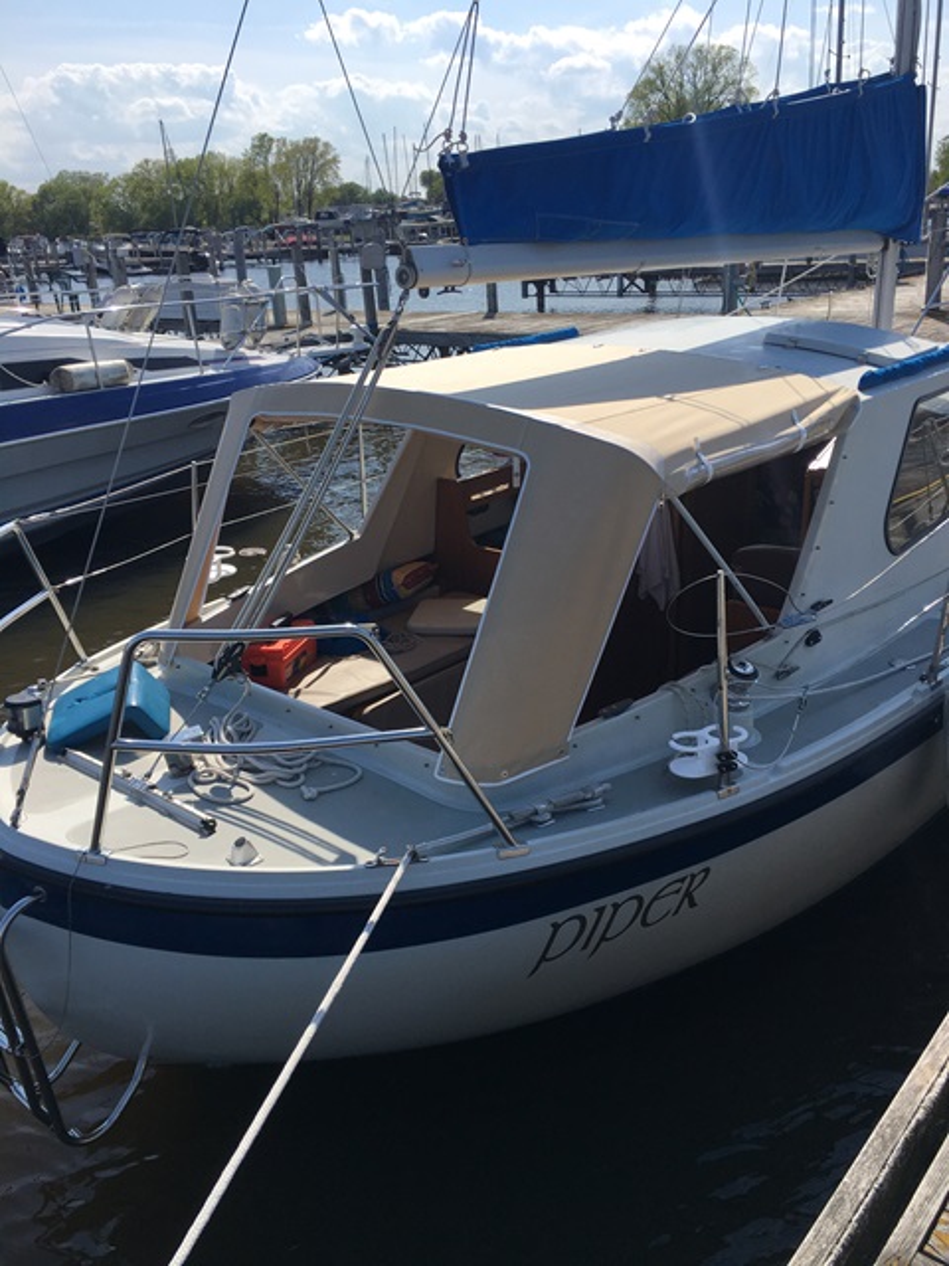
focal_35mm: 29
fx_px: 1060
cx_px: 474
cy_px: 633
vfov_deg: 61.7
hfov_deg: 48.2
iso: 25
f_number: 2.2
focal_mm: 4.15
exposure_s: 1/2198
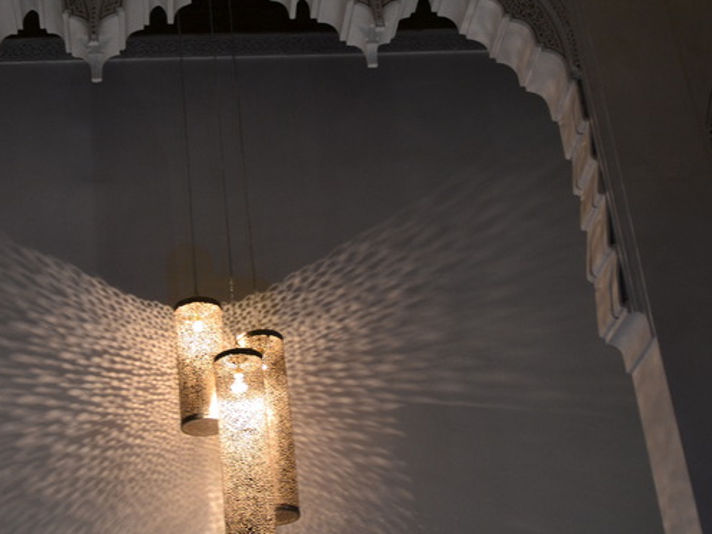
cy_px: 287
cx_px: 254
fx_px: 1337
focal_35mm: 65
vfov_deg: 22.6
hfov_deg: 29.7
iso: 800
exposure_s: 1/6
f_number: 4
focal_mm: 28
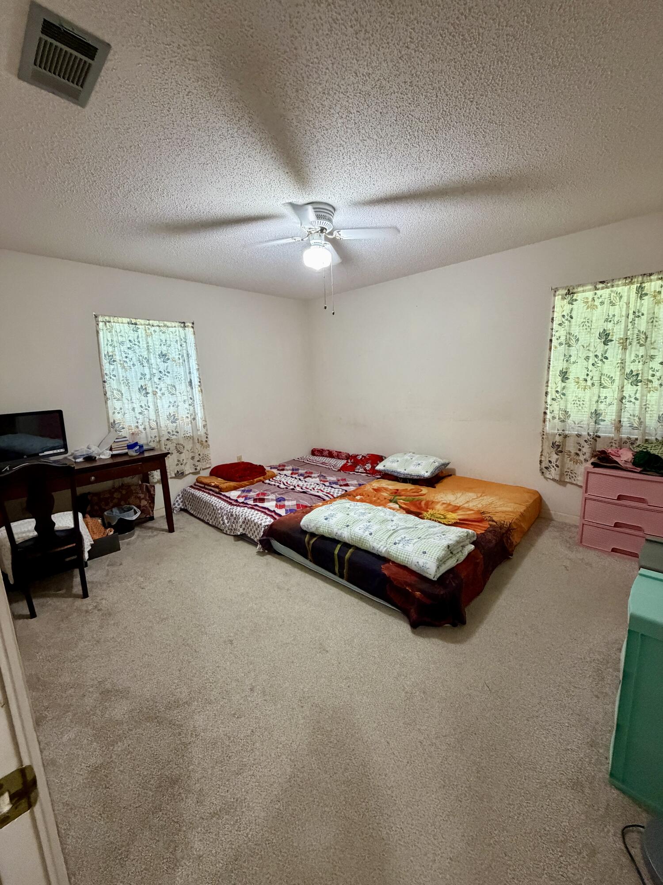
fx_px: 358
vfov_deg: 102.1
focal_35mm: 14
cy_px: 442
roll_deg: +1.7
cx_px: 332
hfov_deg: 85.7
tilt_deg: -10.0
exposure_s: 1/60
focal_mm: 2.22
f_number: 2.2
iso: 500
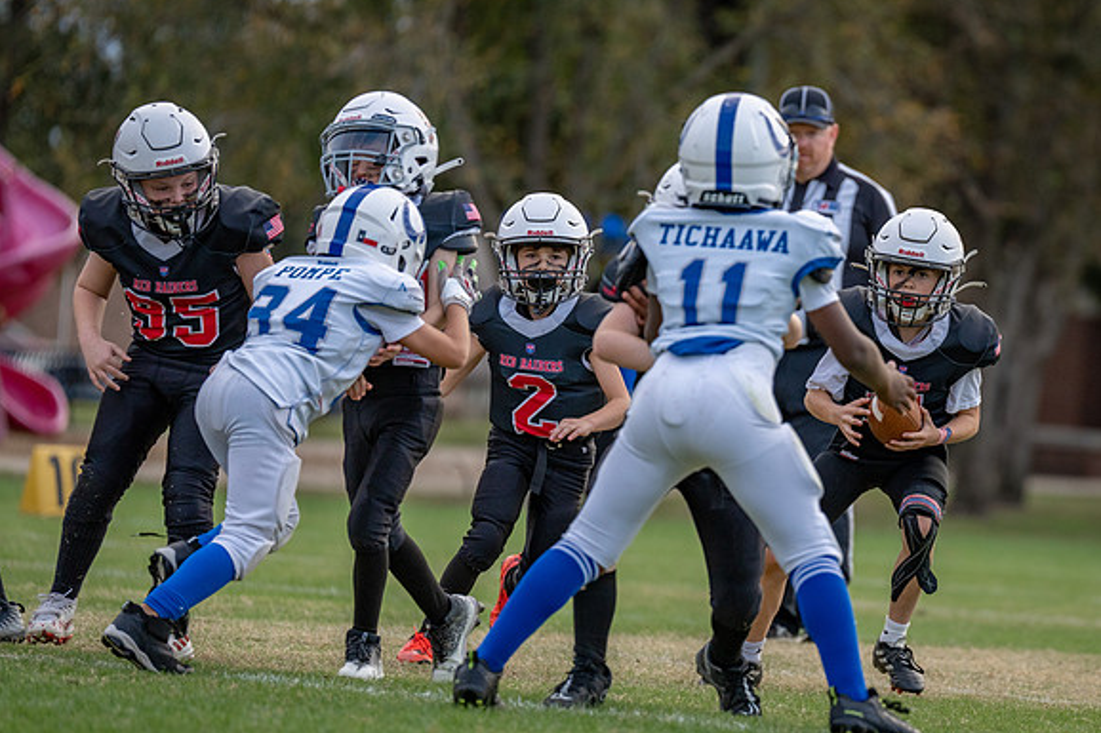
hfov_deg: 6.5
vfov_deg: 4.4
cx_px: 846
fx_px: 9630
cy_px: 372
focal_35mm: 315
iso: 400
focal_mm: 200
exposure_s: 1/1250
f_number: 2.8
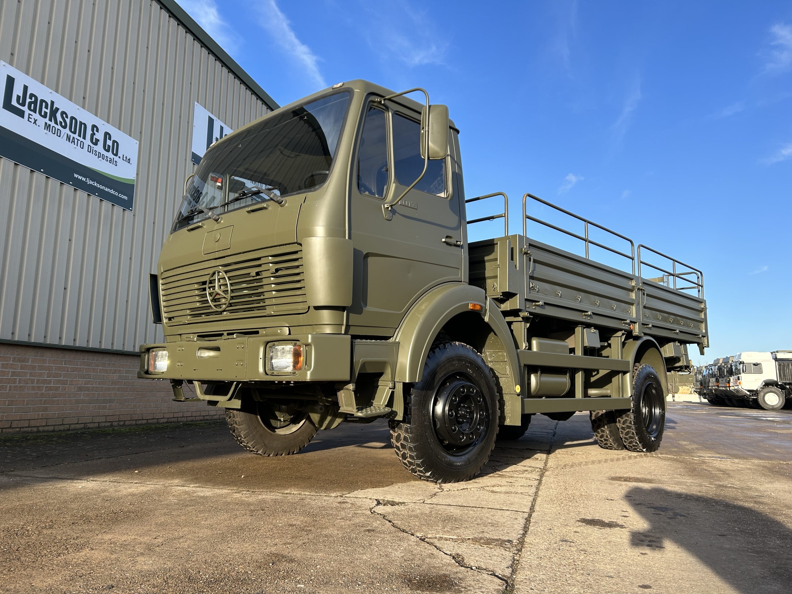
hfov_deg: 67.3
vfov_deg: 53.1
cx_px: 396
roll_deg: -1.5
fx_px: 595
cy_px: 297
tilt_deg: +10.7
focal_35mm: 26
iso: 50
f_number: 1.5
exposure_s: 1/1280
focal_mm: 5.7
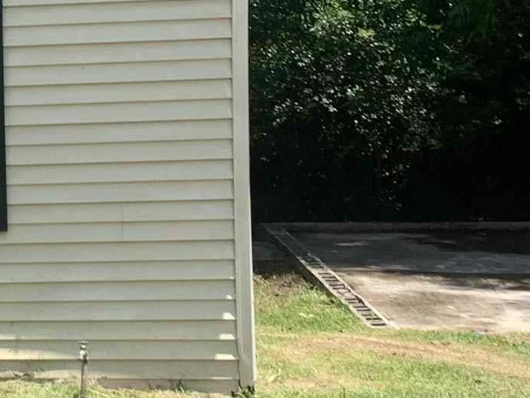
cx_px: -297
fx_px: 1760
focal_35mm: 115
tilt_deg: -6.9
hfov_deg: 15.6
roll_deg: +1.4
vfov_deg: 12.9
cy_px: 172
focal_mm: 4.25
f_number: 1.8
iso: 25
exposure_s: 1/1220
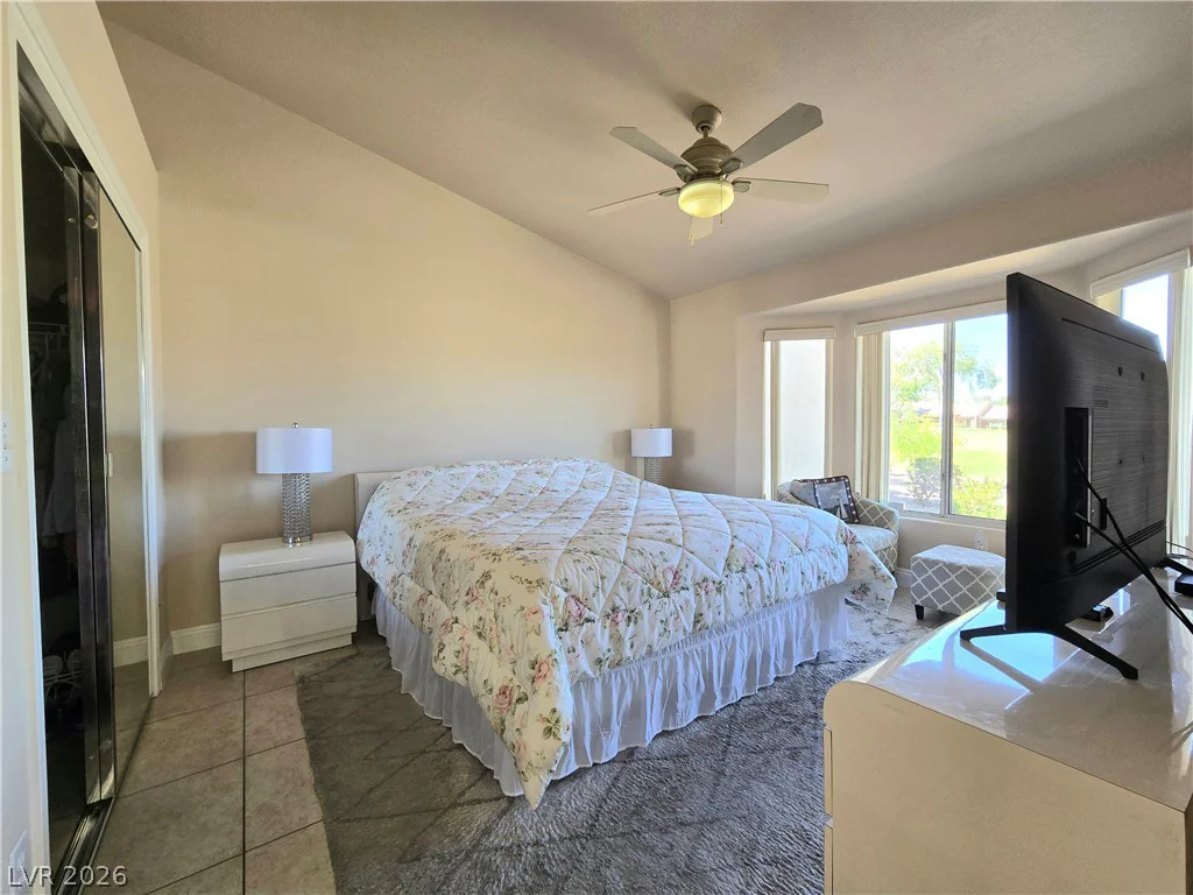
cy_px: 448
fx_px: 448
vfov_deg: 89.9
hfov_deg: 106.2
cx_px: 596
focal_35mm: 13
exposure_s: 1/60.2
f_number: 2.2
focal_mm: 2.2
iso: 80
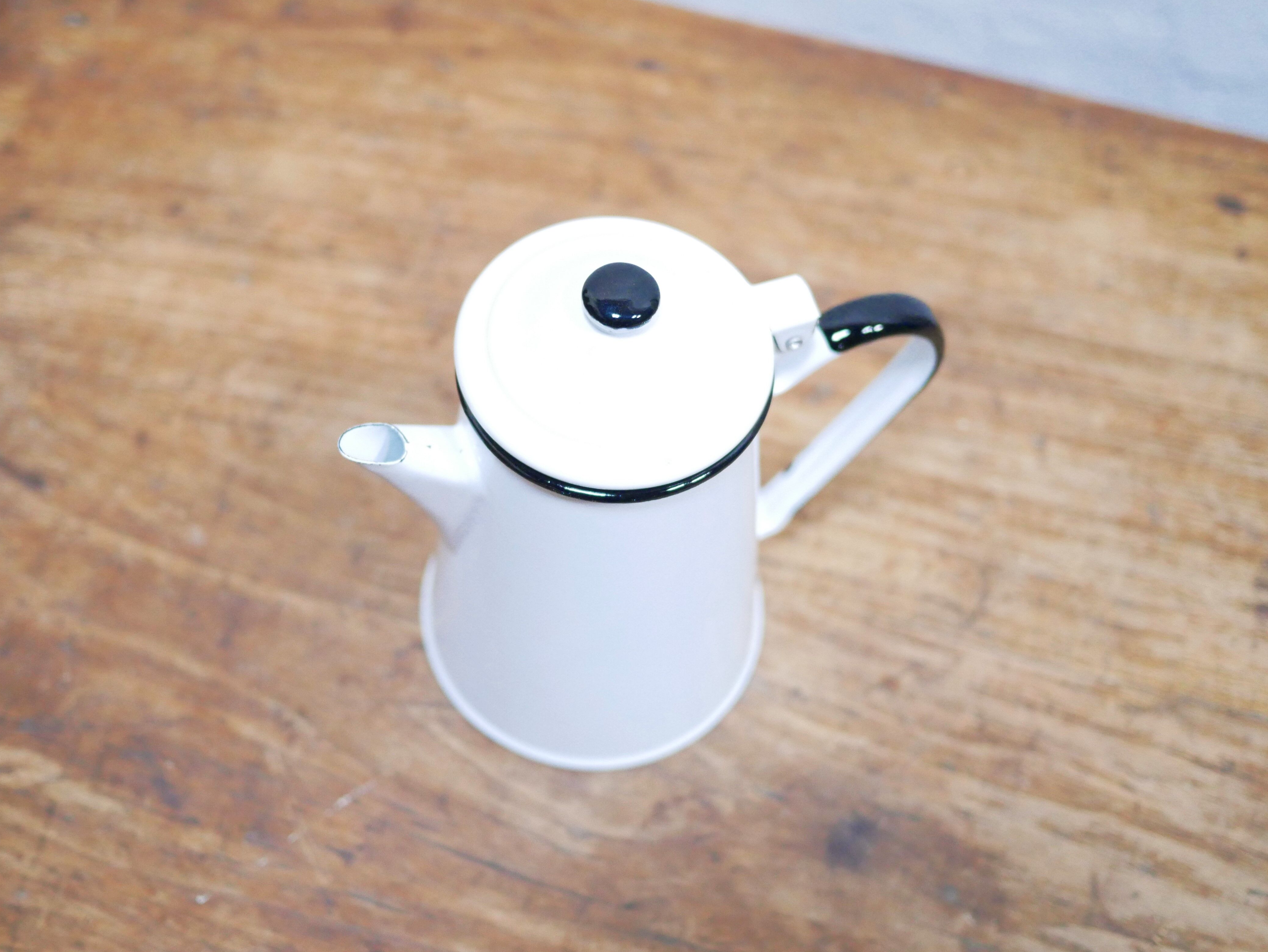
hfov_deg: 42.9
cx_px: 577
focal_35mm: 44
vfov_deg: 32.9
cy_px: 478
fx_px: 1612
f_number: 1.7
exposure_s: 1/60
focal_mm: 20
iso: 2000
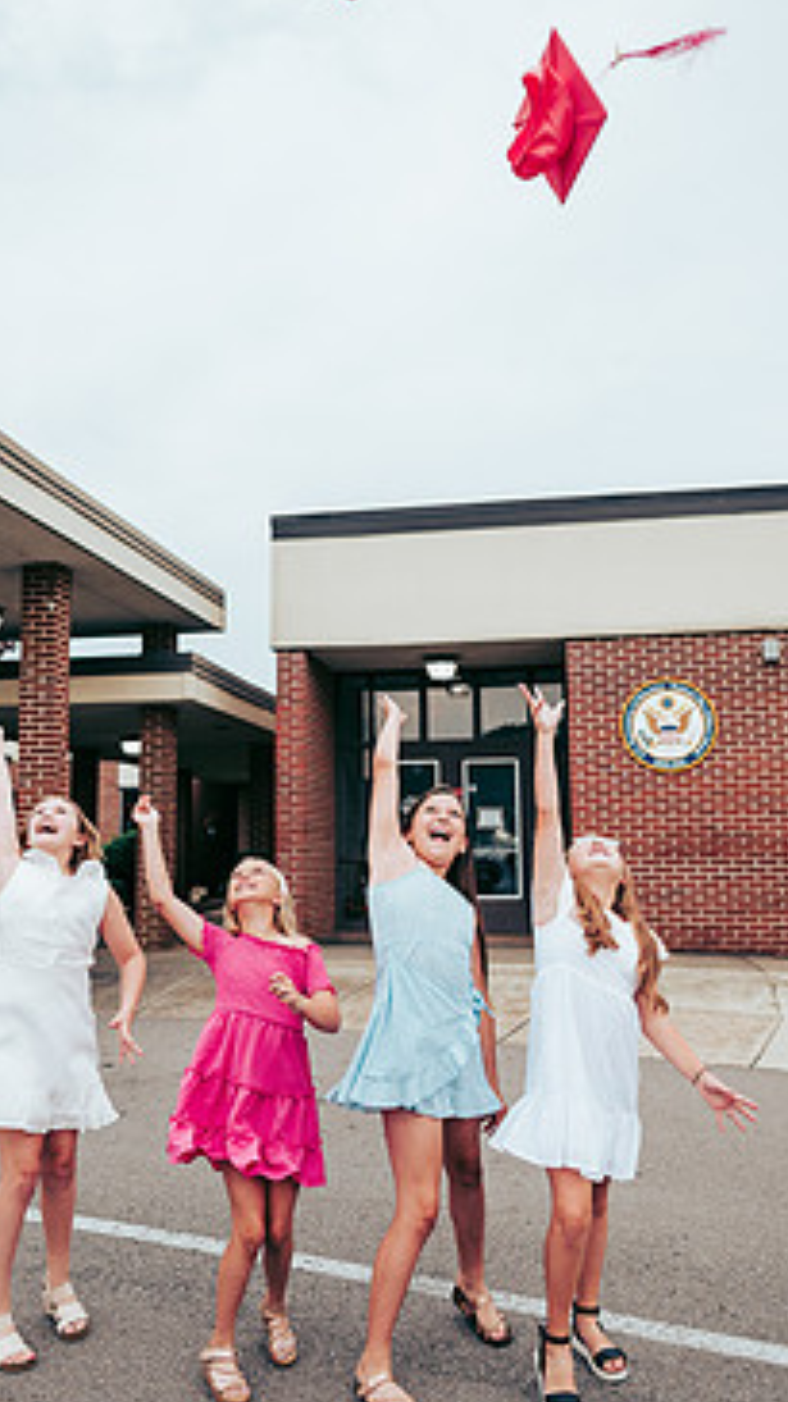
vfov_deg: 62.6
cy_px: 699
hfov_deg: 37.7
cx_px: 354
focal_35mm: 31
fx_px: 1153
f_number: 2.8
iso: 250
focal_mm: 24
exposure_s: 1/400
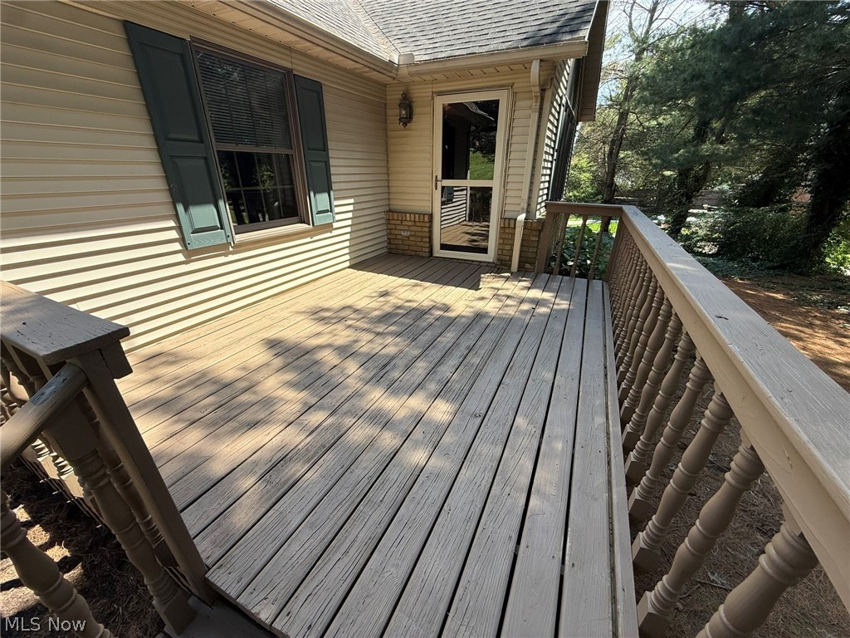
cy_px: 319
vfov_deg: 85.7
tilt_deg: -24.0
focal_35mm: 14
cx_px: 425
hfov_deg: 102.1
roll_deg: +0.7
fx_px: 344
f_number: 2.2
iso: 50
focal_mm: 2.22
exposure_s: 1/664
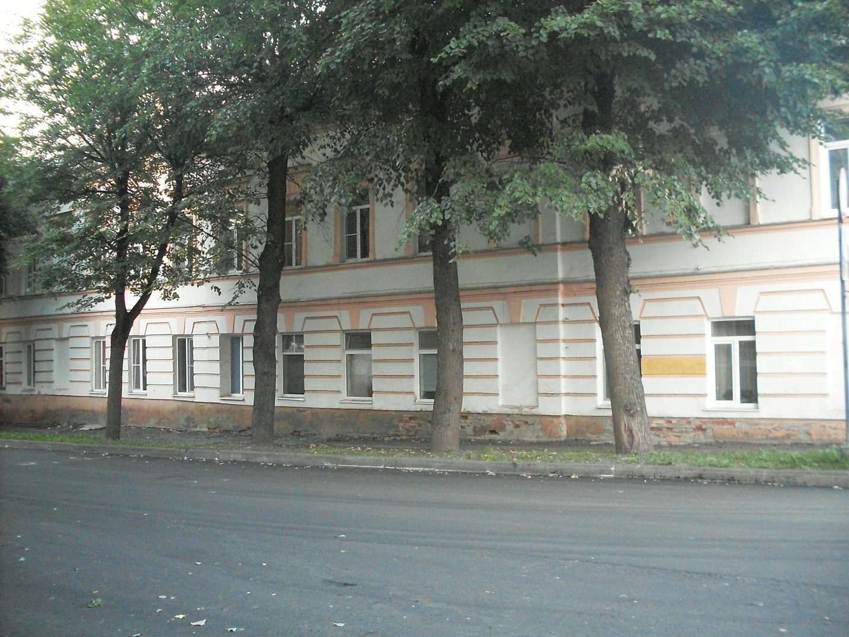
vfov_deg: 37.7
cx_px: 424
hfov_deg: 49.0
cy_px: 318
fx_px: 932
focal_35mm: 38
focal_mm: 6.3
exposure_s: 1/45
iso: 400
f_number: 2.8
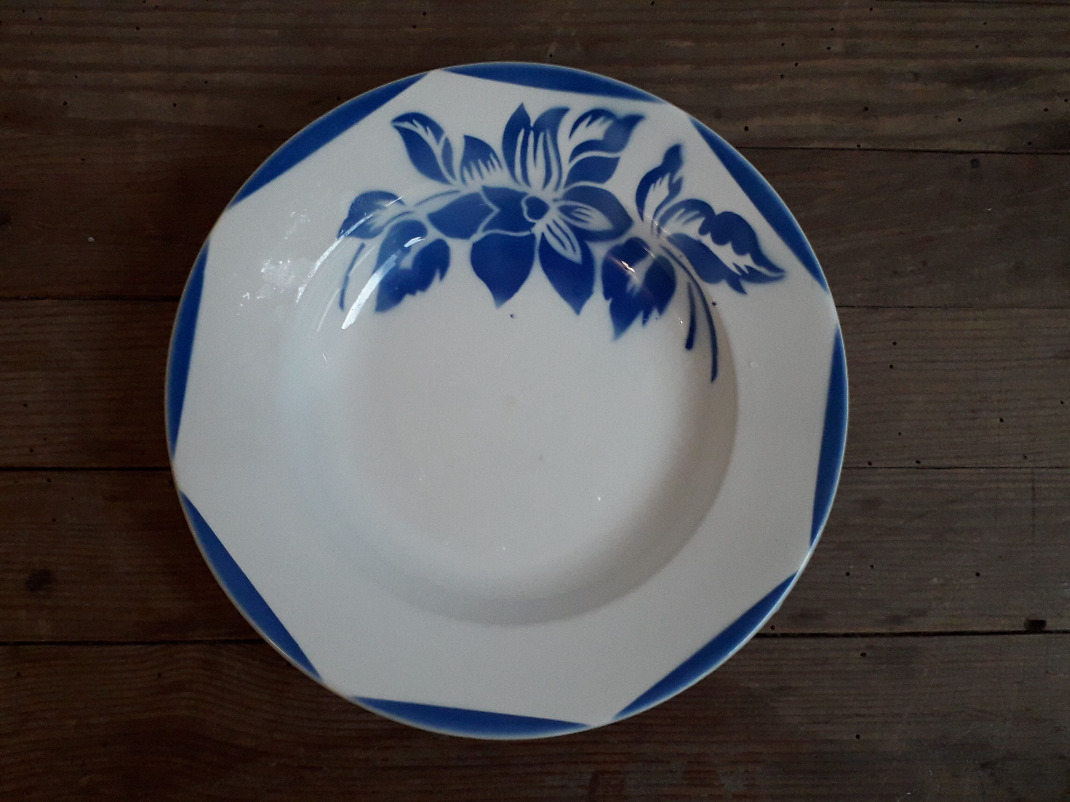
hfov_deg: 65.3
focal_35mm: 27
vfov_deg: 51.4
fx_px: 835
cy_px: 401
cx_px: 535
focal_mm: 3.6
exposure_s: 1/50
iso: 160
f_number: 1.9
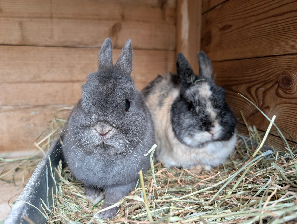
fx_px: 206
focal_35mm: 24
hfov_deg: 71.5
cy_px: 112
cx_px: 148
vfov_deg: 56.9
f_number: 1.68
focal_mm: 6.9
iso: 1018
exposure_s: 1/399
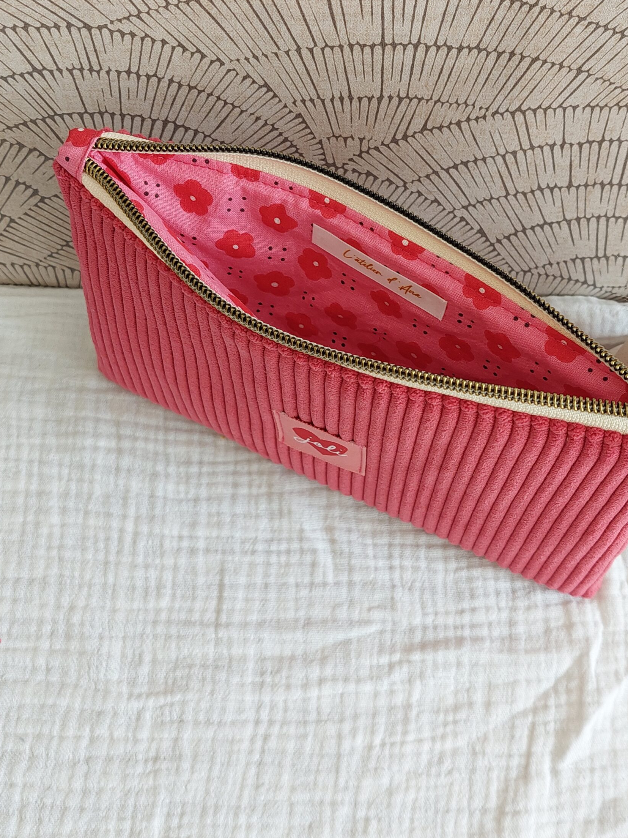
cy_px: 366
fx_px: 702
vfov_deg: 61.5
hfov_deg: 48.1
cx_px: 360
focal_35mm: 29
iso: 50
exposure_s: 1/60
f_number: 1.8
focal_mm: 5.23
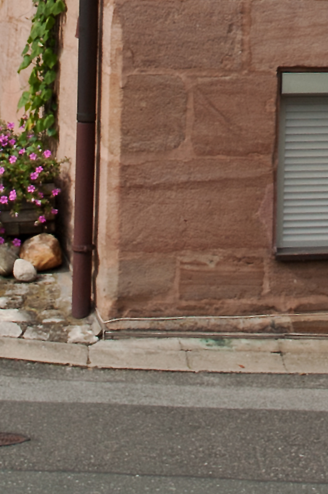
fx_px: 2545
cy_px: -633
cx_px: 548
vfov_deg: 9.9
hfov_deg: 7.2
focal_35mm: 186
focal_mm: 35
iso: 250
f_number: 7.1
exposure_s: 1/640
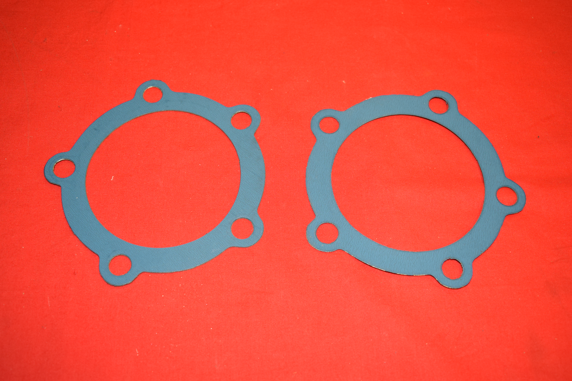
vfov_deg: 33.0
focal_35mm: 40
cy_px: 190
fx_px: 644
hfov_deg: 47.9
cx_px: 286
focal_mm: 27
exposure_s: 1/60
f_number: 5
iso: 500
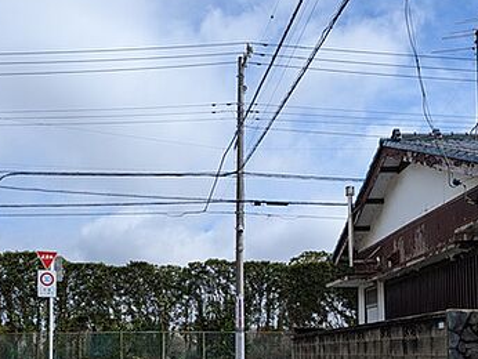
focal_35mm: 43
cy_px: 302
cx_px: 187
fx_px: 594
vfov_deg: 32.4
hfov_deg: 43.6
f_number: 1.7
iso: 29
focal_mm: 4.53
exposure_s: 1/2193
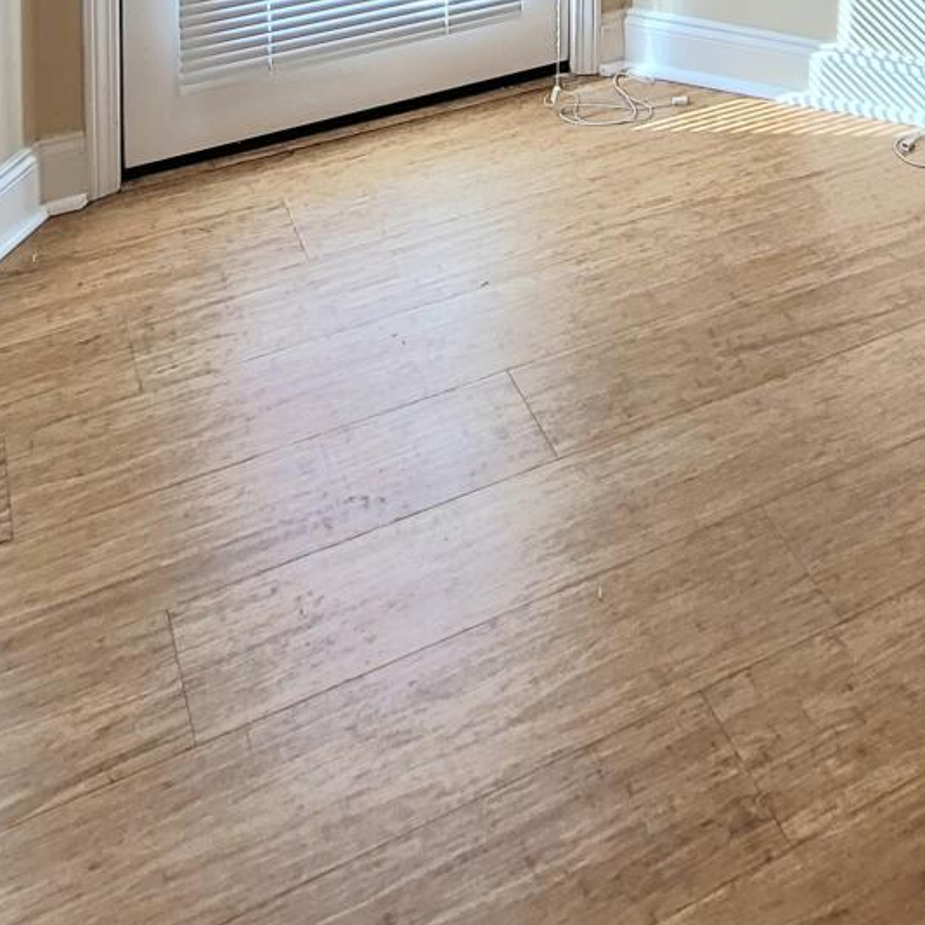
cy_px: -610
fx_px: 1300
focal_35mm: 43
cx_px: 611
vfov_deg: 24.6
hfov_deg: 38.8
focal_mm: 2.2
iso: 64
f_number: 2.2
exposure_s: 1/60.2
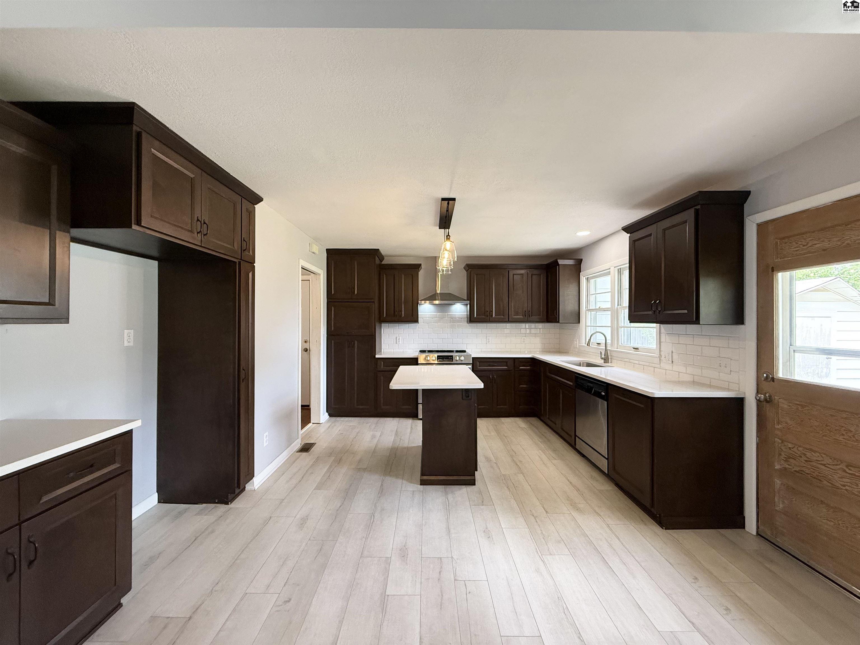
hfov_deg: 102.1
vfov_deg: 85.7
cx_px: 430
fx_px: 348
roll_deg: +0.3
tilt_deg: -0.4
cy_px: 322
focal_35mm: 14
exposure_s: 1/120
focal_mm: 2.22
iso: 320
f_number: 2.2
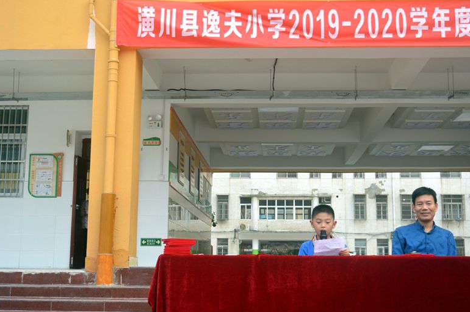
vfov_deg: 25.4
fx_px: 691
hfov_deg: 37.6
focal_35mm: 53
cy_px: 151
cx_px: 239
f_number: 5.6
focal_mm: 34
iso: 160
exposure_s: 1/125
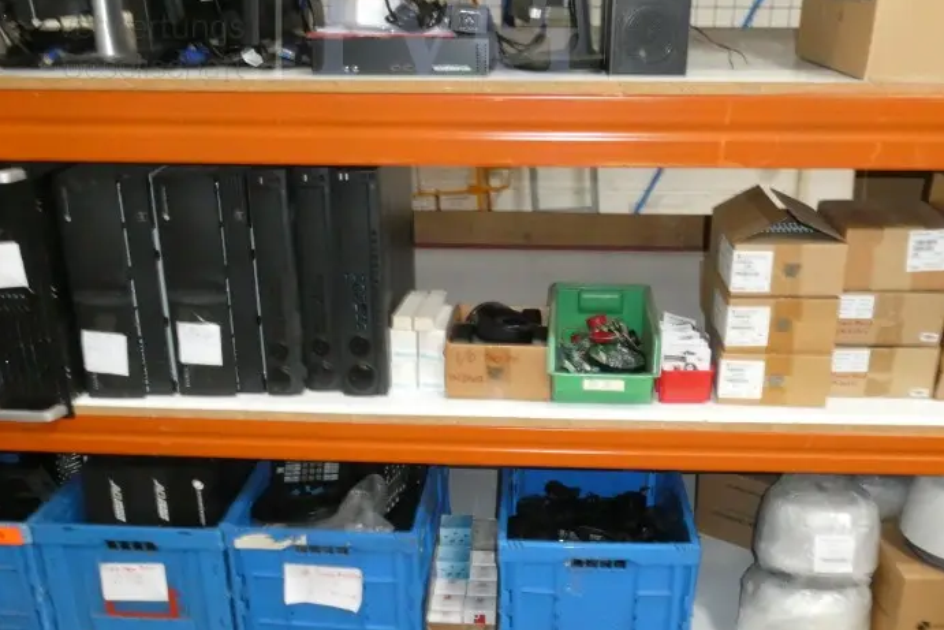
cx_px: 475
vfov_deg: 35.8
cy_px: 392
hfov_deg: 51.9
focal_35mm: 37
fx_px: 970
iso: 800
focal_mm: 4.3
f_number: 3.3
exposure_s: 1/60
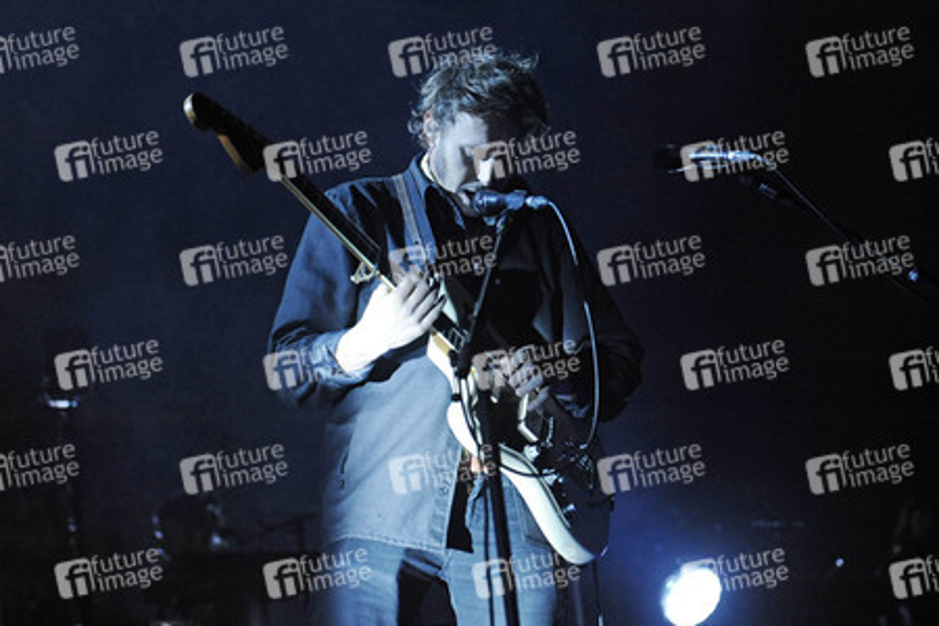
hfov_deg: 28.8
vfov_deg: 19.5
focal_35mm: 70
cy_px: 313
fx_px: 1826
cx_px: 470
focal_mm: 70
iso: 3200
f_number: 2.8
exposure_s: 1/160
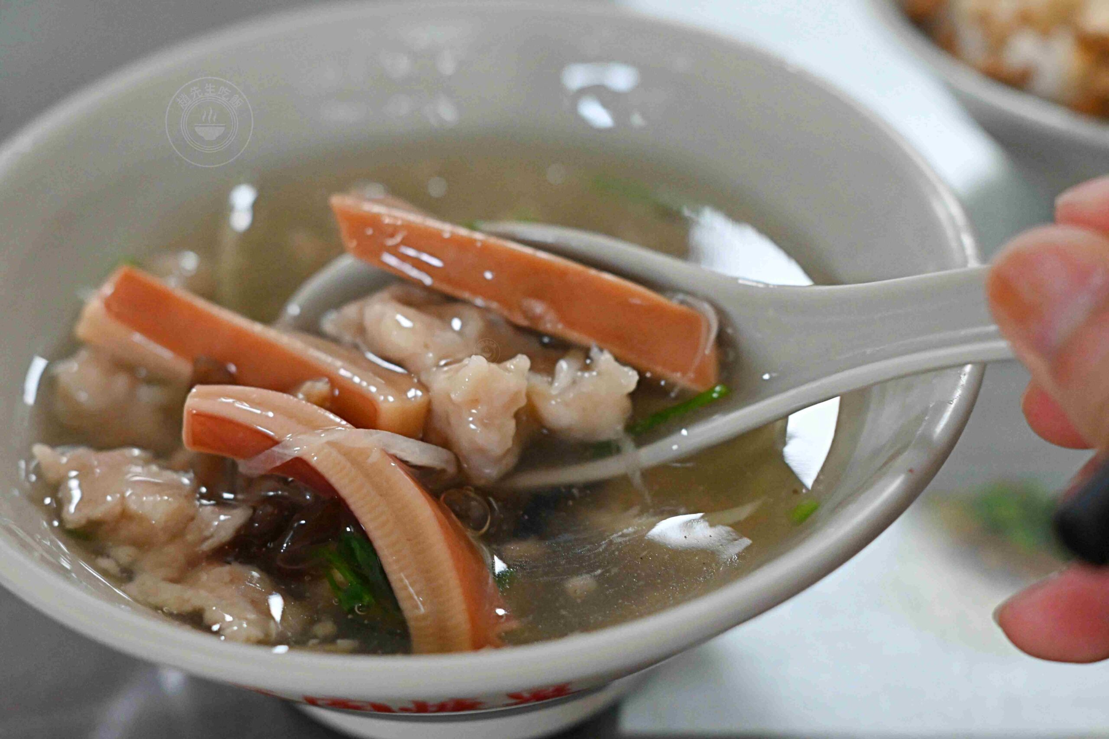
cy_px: 370
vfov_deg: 18.2
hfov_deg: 27.0
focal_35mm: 75
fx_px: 2310
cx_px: 554
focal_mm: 50
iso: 2500
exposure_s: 1/200
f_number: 2.8
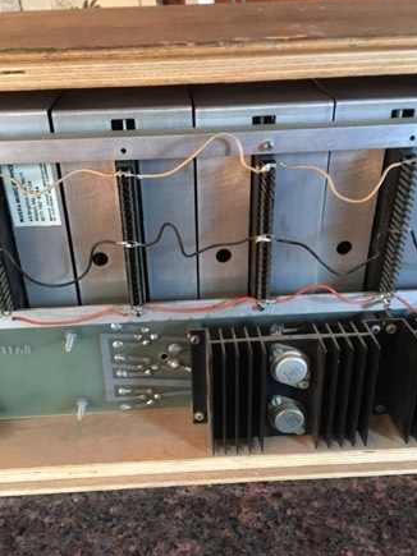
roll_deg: +3.1
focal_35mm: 32
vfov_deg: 56.8
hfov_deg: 44.1
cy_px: 272
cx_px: 189
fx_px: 514
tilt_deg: -29.6
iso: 250
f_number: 2.2
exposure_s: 1/15
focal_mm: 4.15
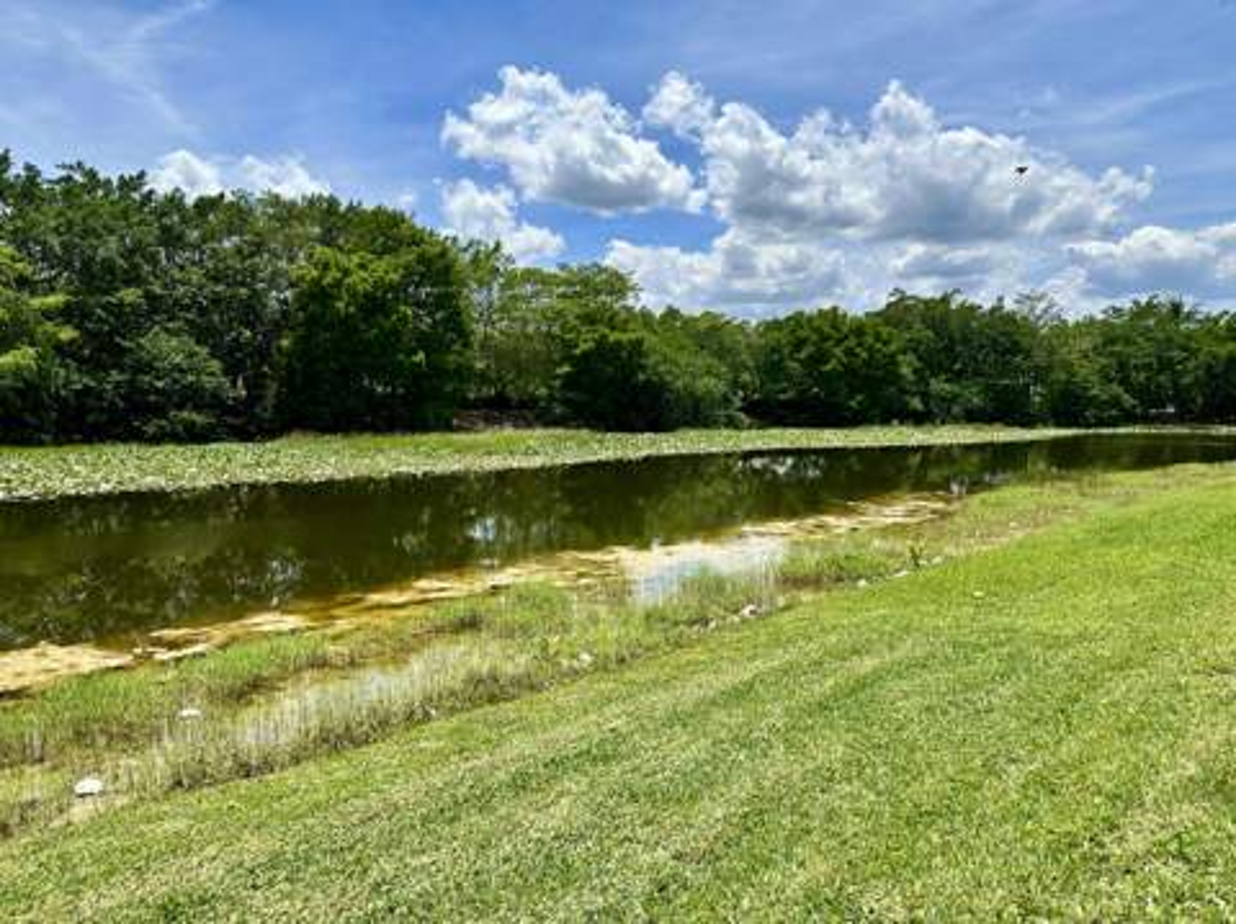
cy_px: 462
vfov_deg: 56.7
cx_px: 618
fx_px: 856
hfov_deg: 71.7
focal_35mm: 24
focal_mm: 6.86
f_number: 1.78
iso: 80
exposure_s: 1/5263
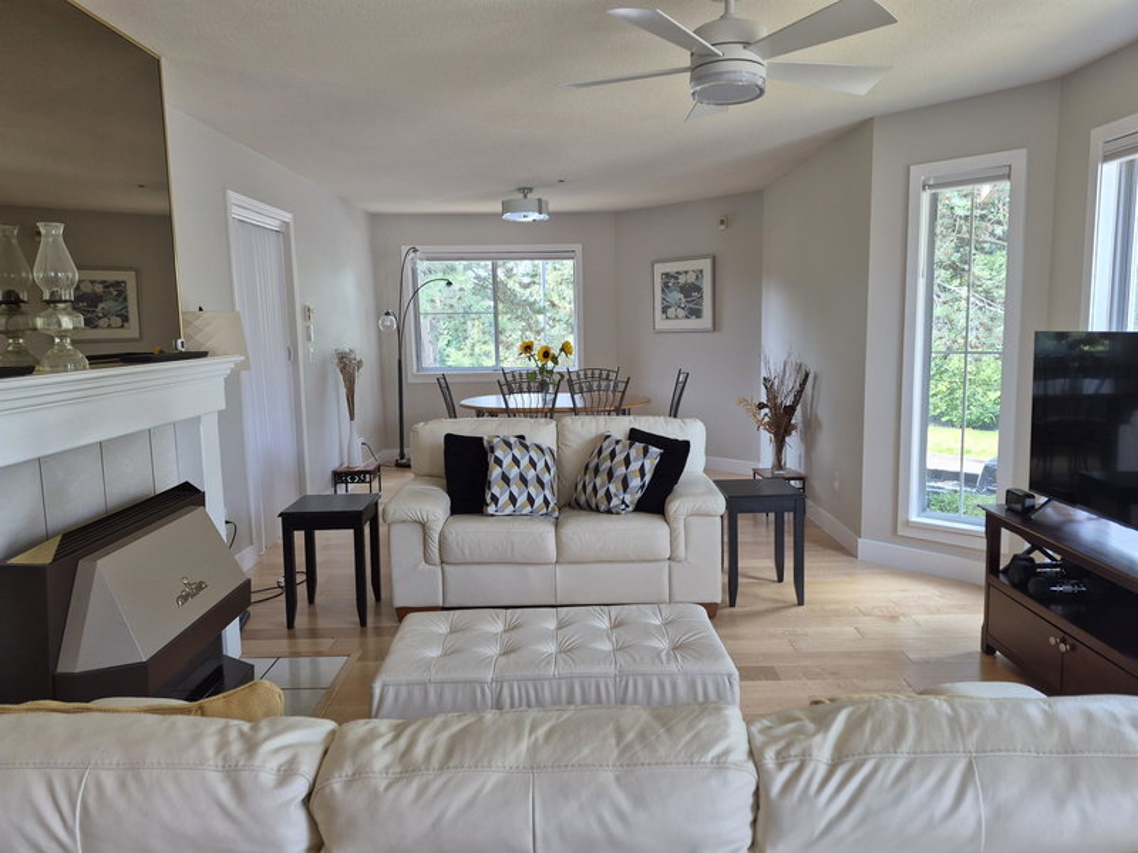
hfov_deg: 73.9
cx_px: 569
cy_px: 426
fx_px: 756
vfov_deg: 58.9
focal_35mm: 23
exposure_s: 1/120
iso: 80
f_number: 1.8
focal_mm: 5.4
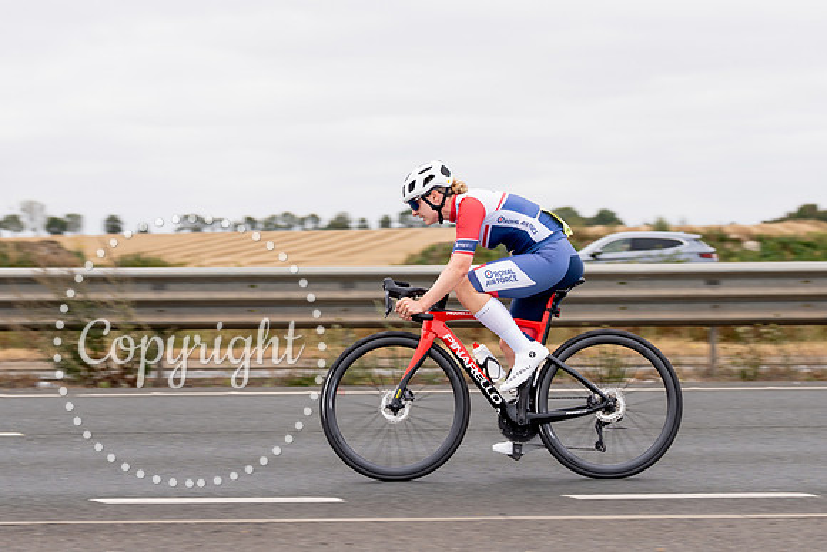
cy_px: 261
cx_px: 420
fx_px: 2424
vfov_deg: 13.0
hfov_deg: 19.4
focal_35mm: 105
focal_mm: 70
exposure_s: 1/320
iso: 100
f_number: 4
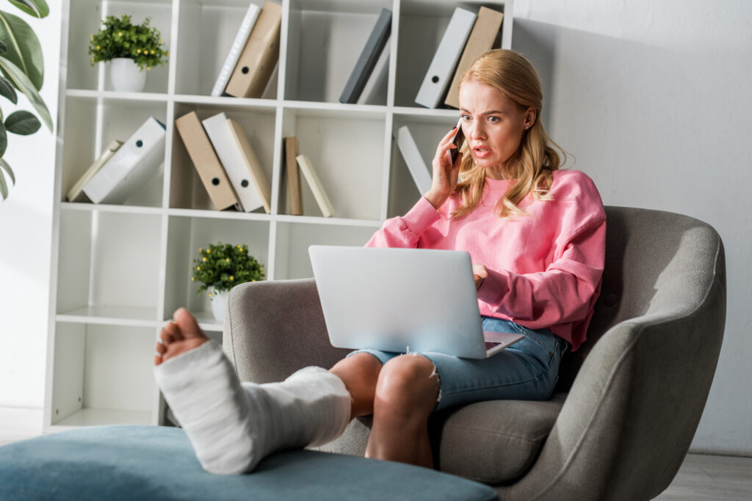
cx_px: 376
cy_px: 250
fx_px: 1045
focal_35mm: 50
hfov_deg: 39.6
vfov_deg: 27.0
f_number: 3.5
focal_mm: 50
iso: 400
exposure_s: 1/200
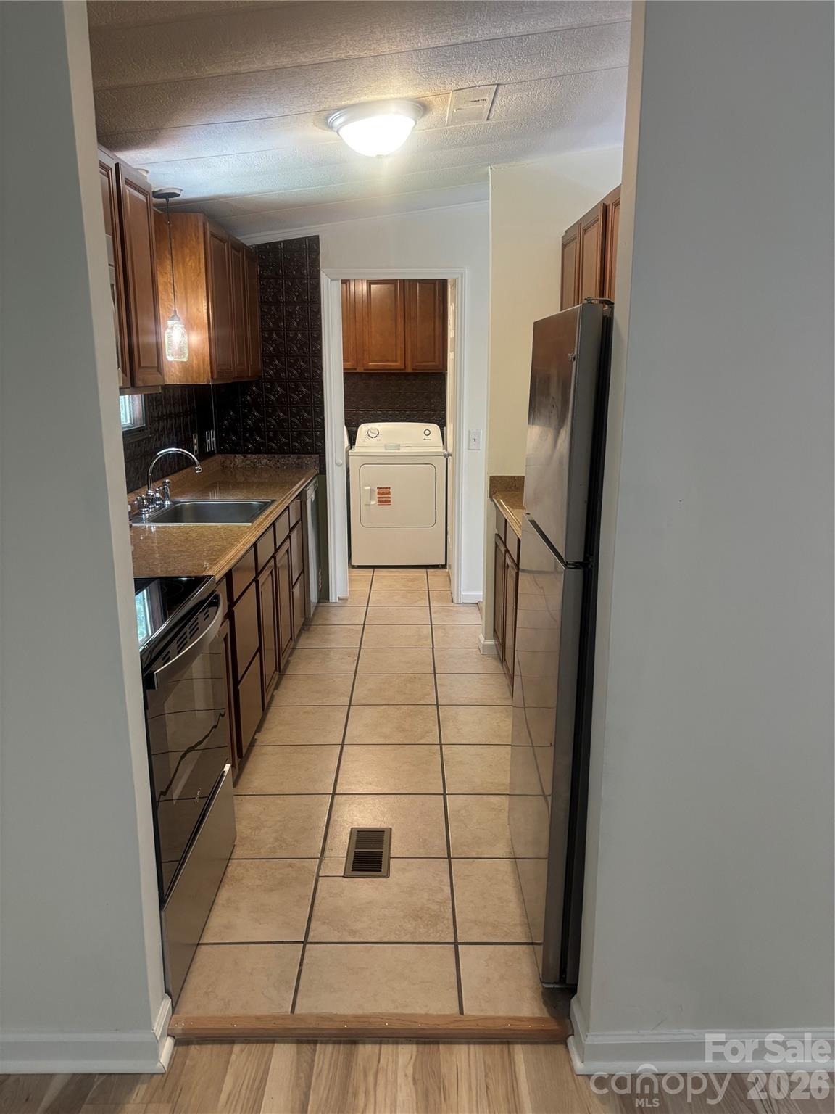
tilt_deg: -11.6
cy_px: 557
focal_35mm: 26
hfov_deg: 53.1
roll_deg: -0.7
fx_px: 836
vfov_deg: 67.3
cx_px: 418
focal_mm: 5.96
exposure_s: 1/60
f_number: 1.6
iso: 200
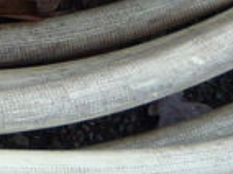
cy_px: -151
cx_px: -208
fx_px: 1425
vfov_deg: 6.8
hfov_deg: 8.9
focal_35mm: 212
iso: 160
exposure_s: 1/30
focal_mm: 5.2
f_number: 3.3
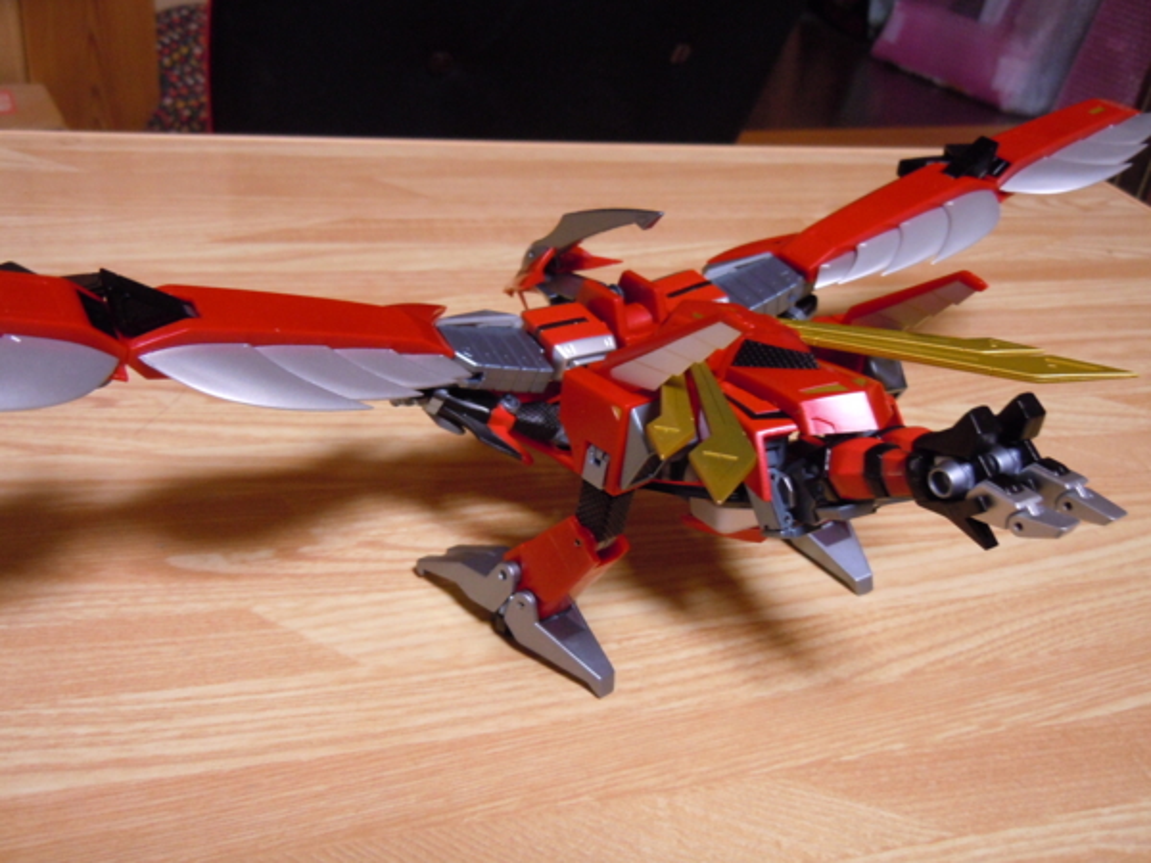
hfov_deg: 54.0
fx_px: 1131
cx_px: 576
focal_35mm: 34
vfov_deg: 41.8
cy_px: 432
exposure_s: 1/13
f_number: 3.6
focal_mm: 6.2
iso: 400
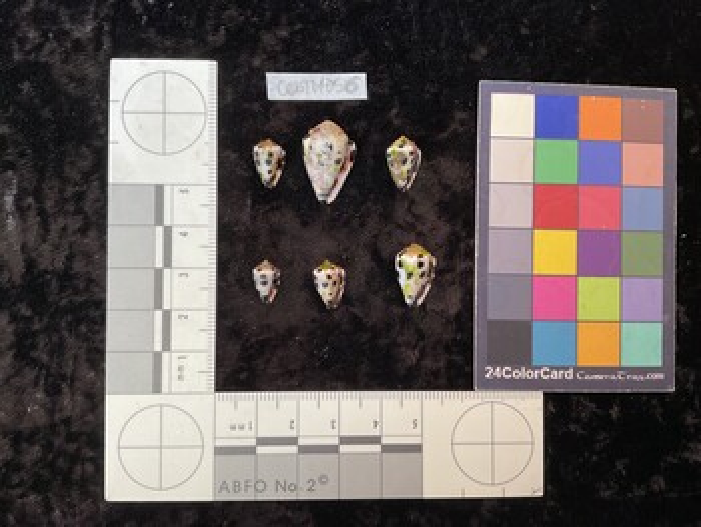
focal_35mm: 29
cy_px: 264
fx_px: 588
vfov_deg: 48.3
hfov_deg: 61.6
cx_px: 350
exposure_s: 1/50
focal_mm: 3
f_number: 1.8
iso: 64
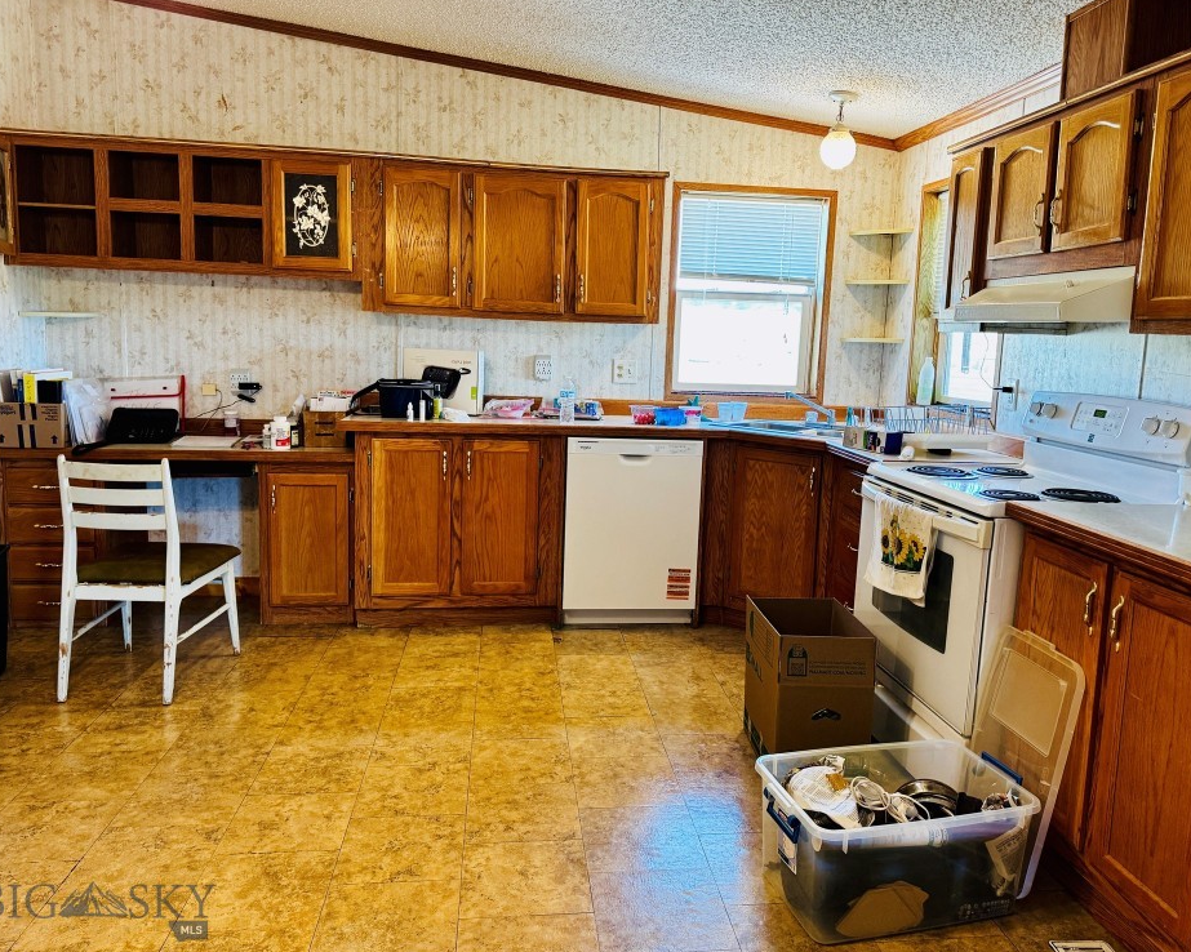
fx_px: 916
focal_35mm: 26
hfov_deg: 66.0
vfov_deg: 54.9
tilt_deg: -7.5
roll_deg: -1.7
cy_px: 462
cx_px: 626
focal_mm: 6.76
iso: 160
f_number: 1.78
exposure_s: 1/60
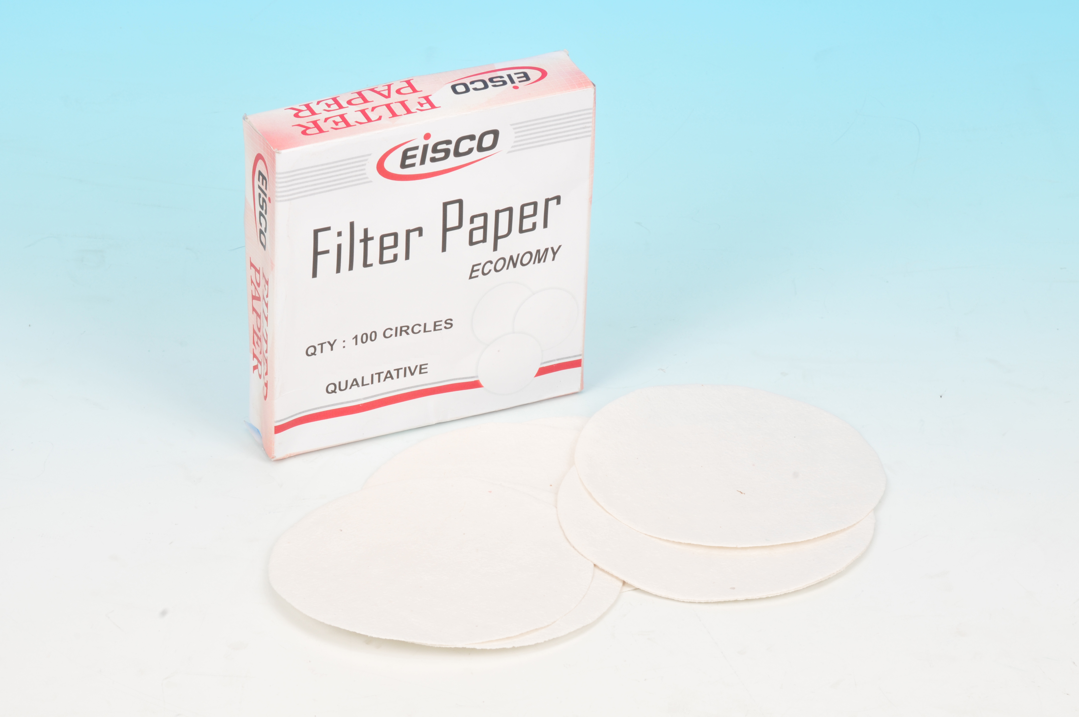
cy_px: 358
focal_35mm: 138
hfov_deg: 14.9
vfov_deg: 9.9
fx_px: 4131
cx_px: 540
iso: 250
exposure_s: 1/125
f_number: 22
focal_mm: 92
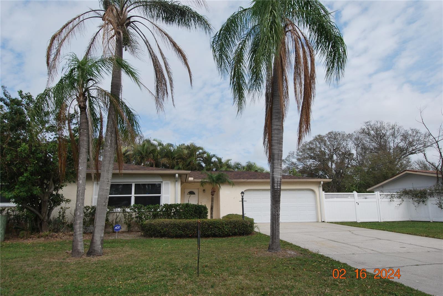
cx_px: 222
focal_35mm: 22
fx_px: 277
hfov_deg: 77.3
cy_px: 148
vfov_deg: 56.3
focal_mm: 15
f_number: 9
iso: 100
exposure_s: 1/320
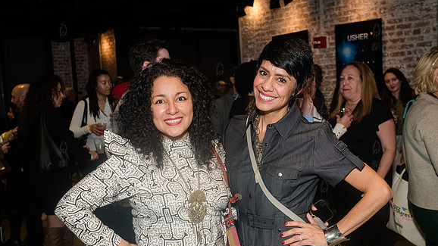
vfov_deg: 27.1
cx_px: 223
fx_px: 511
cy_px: 134
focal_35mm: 44
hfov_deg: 46.4
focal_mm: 35
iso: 8000
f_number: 5
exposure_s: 1/400
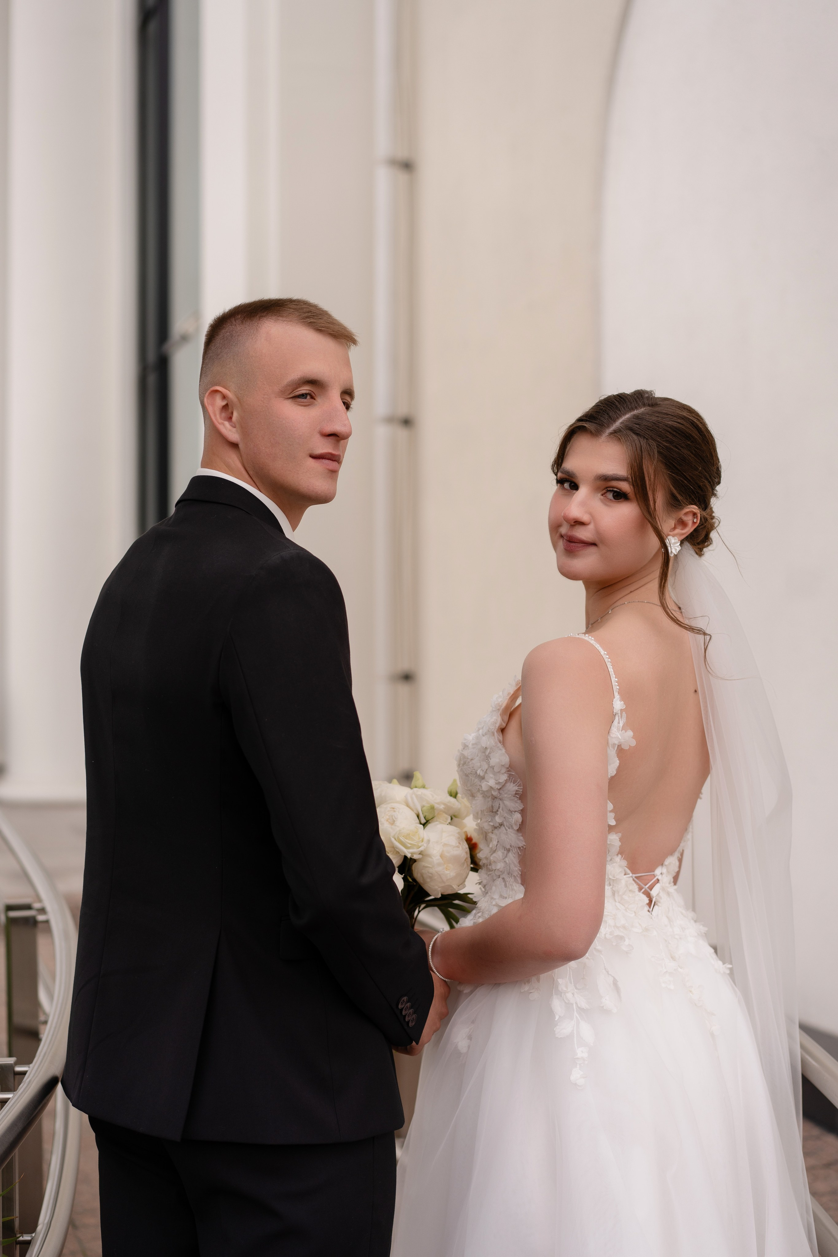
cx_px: 419
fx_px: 1920
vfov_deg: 36.2
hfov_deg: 24.6
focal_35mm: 55
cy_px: 628
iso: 100
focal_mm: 55
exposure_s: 1/500
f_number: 3.2
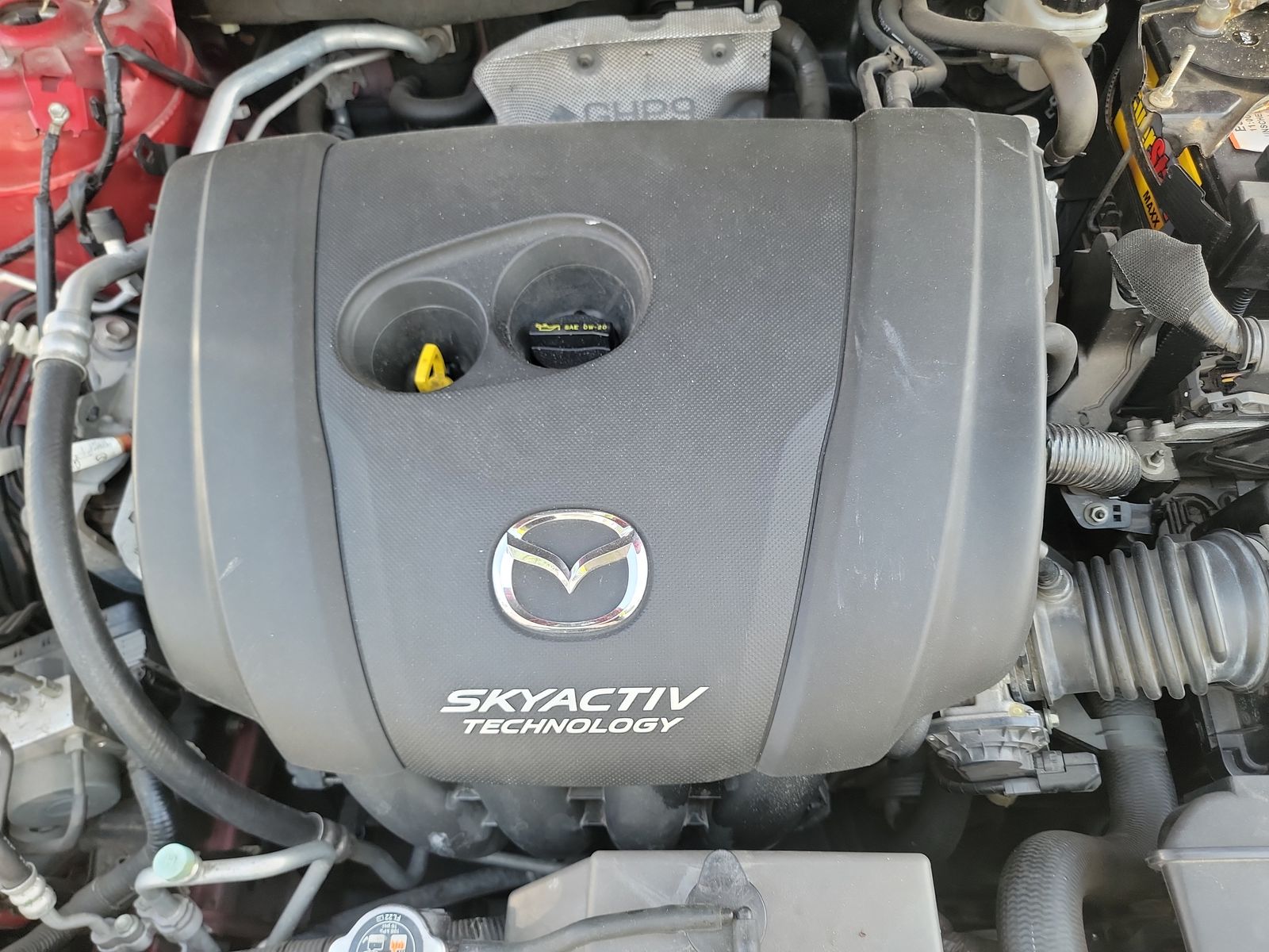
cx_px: 634
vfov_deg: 56.8
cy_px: 476
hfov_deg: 71.6
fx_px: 880
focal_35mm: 24
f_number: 1.8
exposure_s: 1/59
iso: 72
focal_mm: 6.7
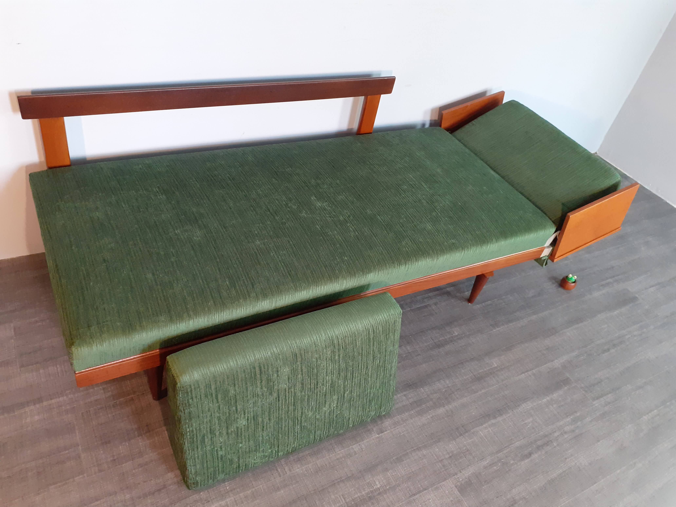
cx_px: 338
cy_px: 254
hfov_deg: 65.3
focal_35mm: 27
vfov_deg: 51.4
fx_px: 527
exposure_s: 1/50
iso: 250
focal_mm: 3.6
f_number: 1.9
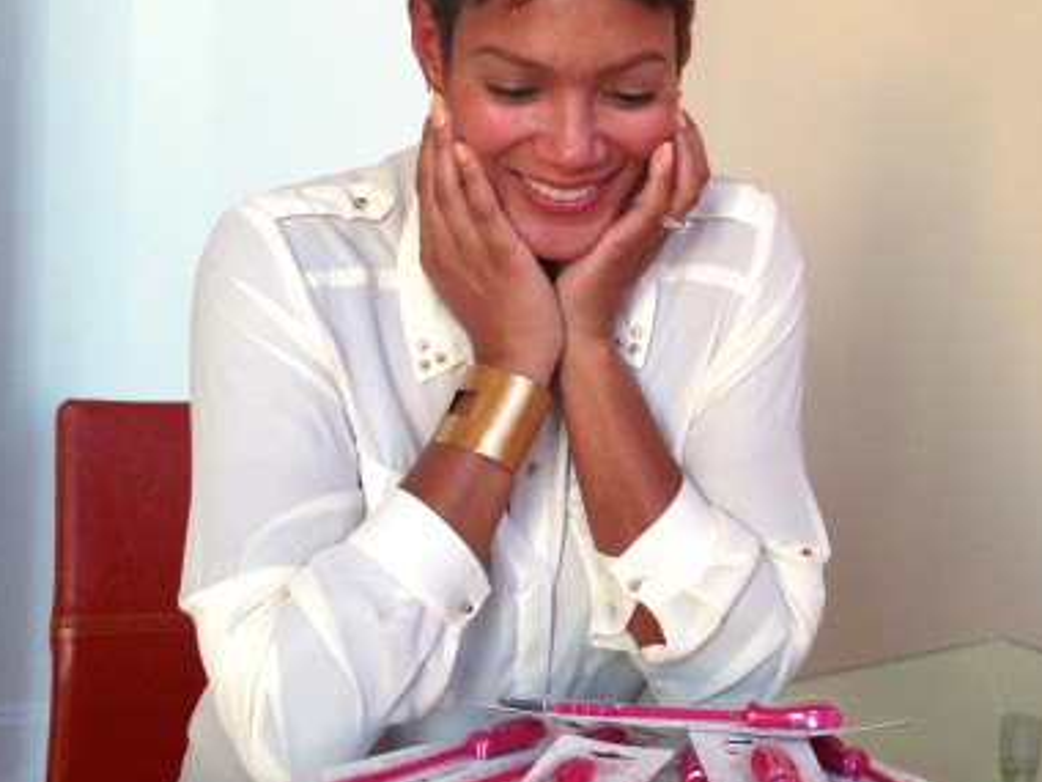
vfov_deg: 35.9
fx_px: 1204
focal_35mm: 40
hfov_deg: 46.6
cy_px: 421
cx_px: 614
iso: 100
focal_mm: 4.13
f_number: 2.4
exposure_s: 1/20
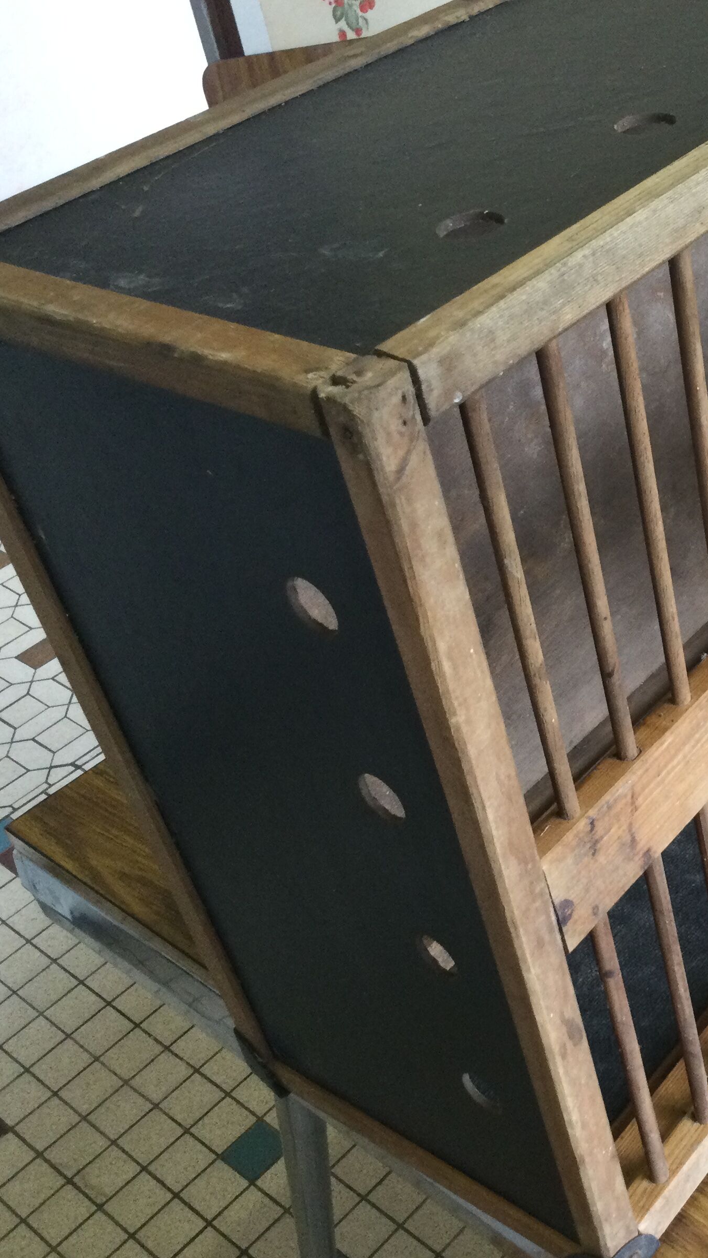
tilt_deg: -40.6
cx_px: 747
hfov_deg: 24.5
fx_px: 1535
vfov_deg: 44.6
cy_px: 641
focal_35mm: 46
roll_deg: +5.0
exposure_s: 1/33
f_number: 2.4
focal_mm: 3.3
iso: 125
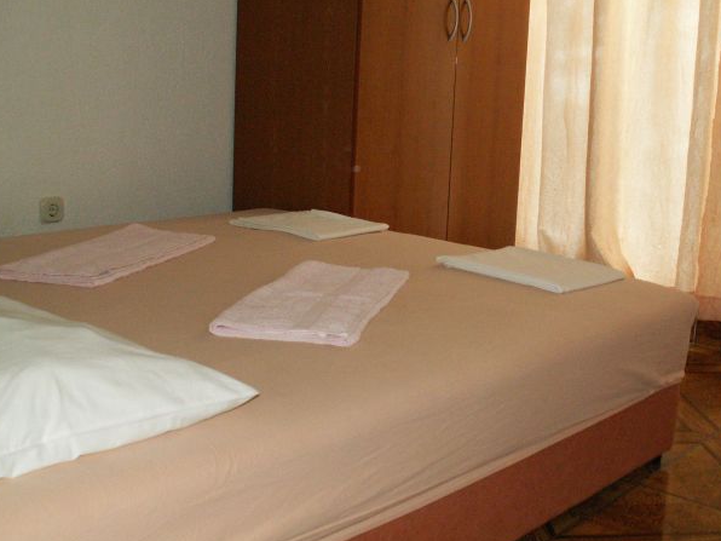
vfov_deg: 30.9
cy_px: 278
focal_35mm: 47
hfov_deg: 40.0
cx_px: 467
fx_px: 979
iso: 160
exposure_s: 1/40
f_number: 2.8
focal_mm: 5.86
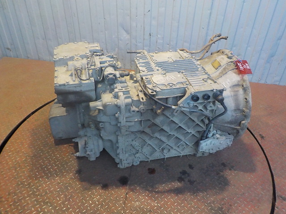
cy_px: 107
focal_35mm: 30
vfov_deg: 46.8
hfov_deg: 60.0
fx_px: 248
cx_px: 143
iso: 400
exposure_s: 1/30
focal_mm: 4.1
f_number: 3.3
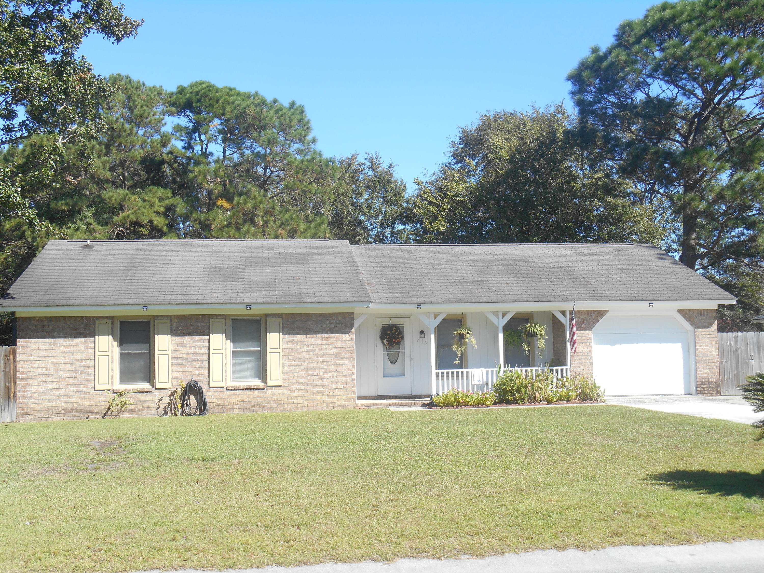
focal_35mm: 41
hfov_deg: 45.8
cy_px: 286
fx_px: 905
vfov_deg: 35.1
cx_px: 382
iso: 80
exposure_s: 1/250
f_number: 3.9
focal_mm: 7.2
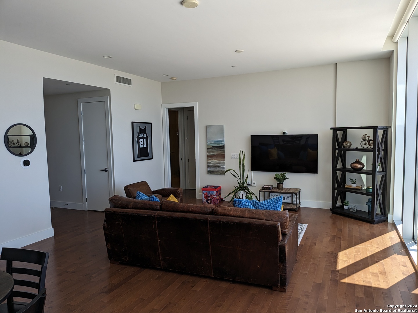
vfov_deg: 56.8
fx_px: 290
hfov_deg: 71.6
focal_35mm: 24
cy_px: 156
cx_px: 209
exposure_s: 1/383
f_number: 1.7
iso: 43
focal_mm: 4.53
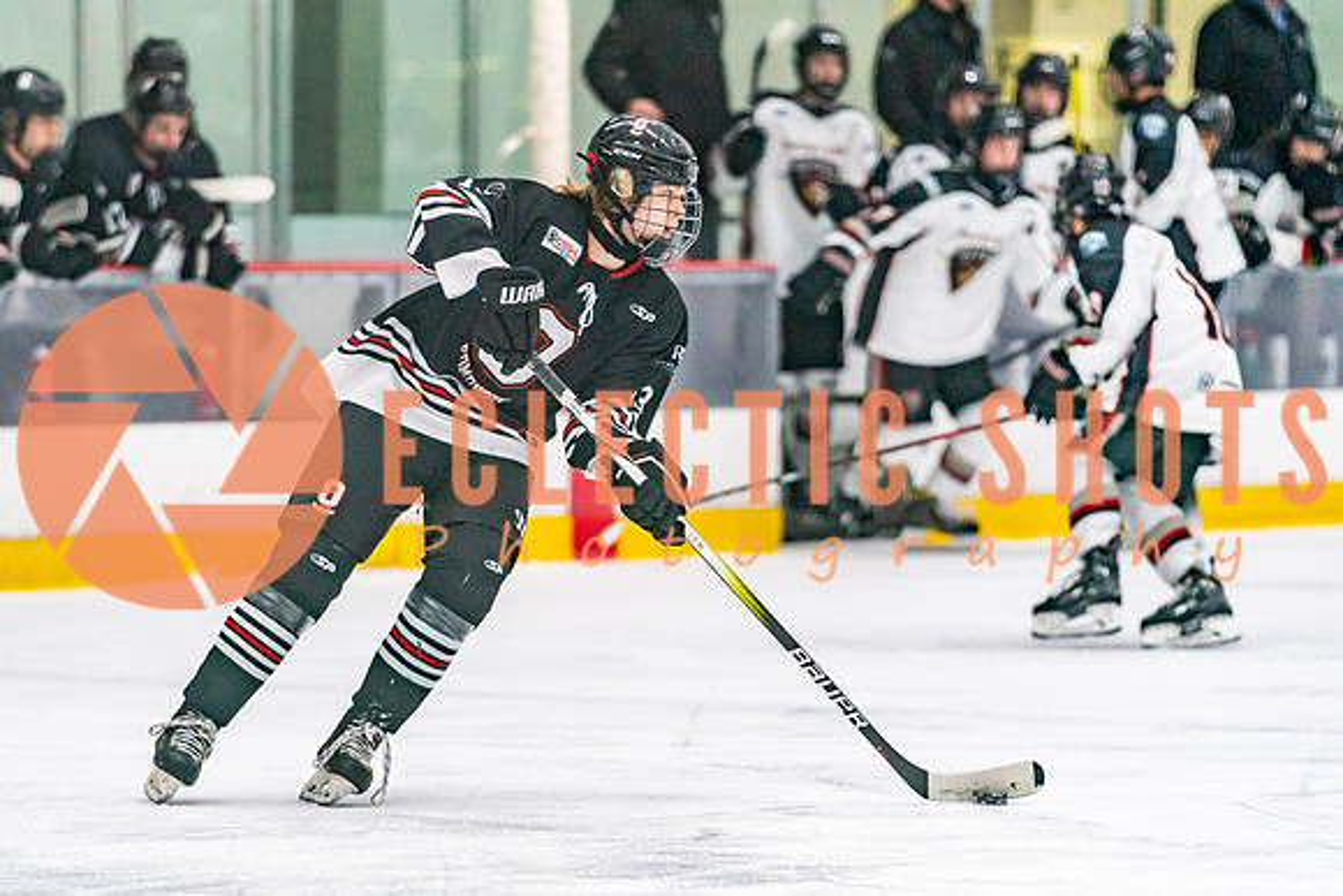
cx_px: 517
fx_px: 10371
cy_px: 560
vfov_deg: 4.9
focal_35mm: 278
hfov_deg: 7.4
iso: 3200
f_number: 2.8
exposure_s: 1/1250
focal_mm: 200
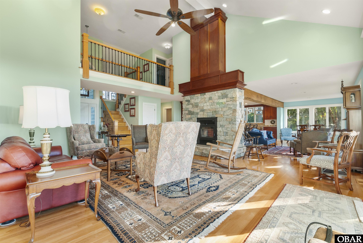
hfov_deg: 100.3
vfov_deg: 77.5
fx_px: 151
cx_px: 182
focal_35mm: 15
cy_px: 122
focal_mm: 10
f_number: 8
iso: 400
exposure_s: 1/8
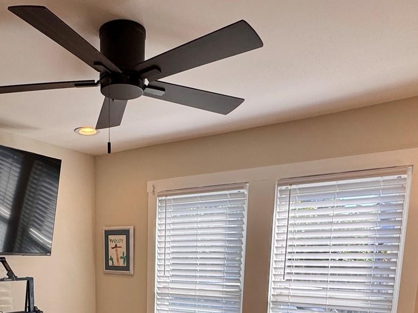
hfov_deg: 50.3
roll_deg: -0.7
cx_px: 136
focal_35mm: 36
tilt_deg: -11.6
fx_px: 435
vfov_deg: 34.6
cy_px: 338
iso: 40
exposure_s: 1/383
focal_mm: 2.22
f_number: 2.2
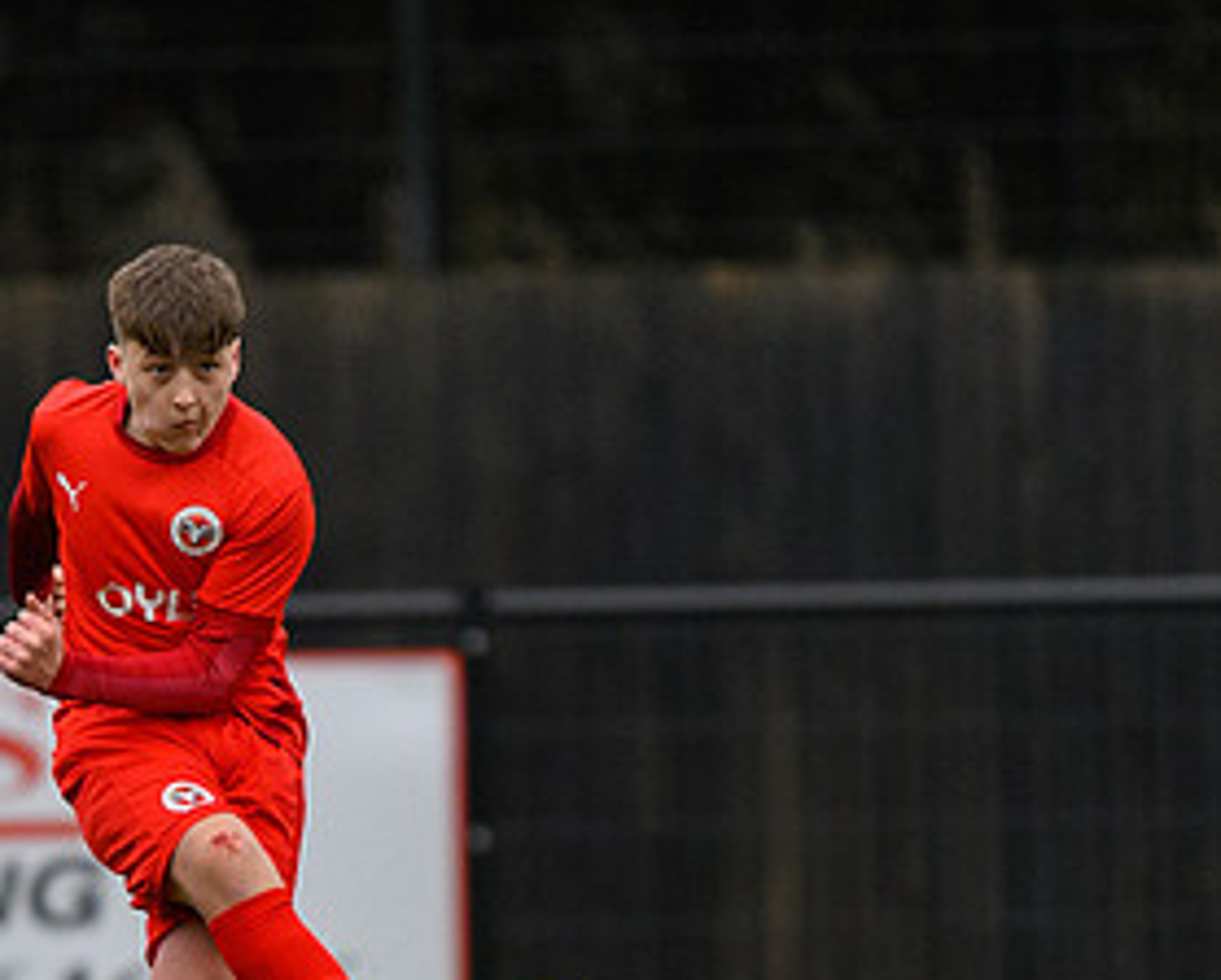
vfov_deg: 1.1
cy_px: 1376
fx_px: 52363
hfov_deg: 1.3
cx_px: 370
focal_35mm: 1447
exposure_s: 1/2000
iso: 2500
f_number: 2.8
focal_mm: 400
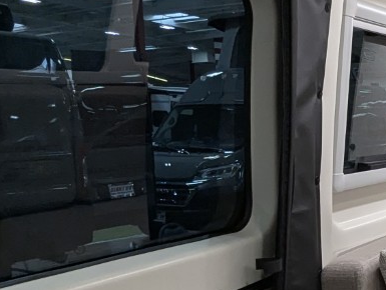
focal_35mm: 58
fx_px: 648
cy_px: 277
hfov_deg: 31.0
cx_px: 377
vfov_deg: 24.4
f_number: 2.2
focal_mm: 2.35
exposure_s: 1/145
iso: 184
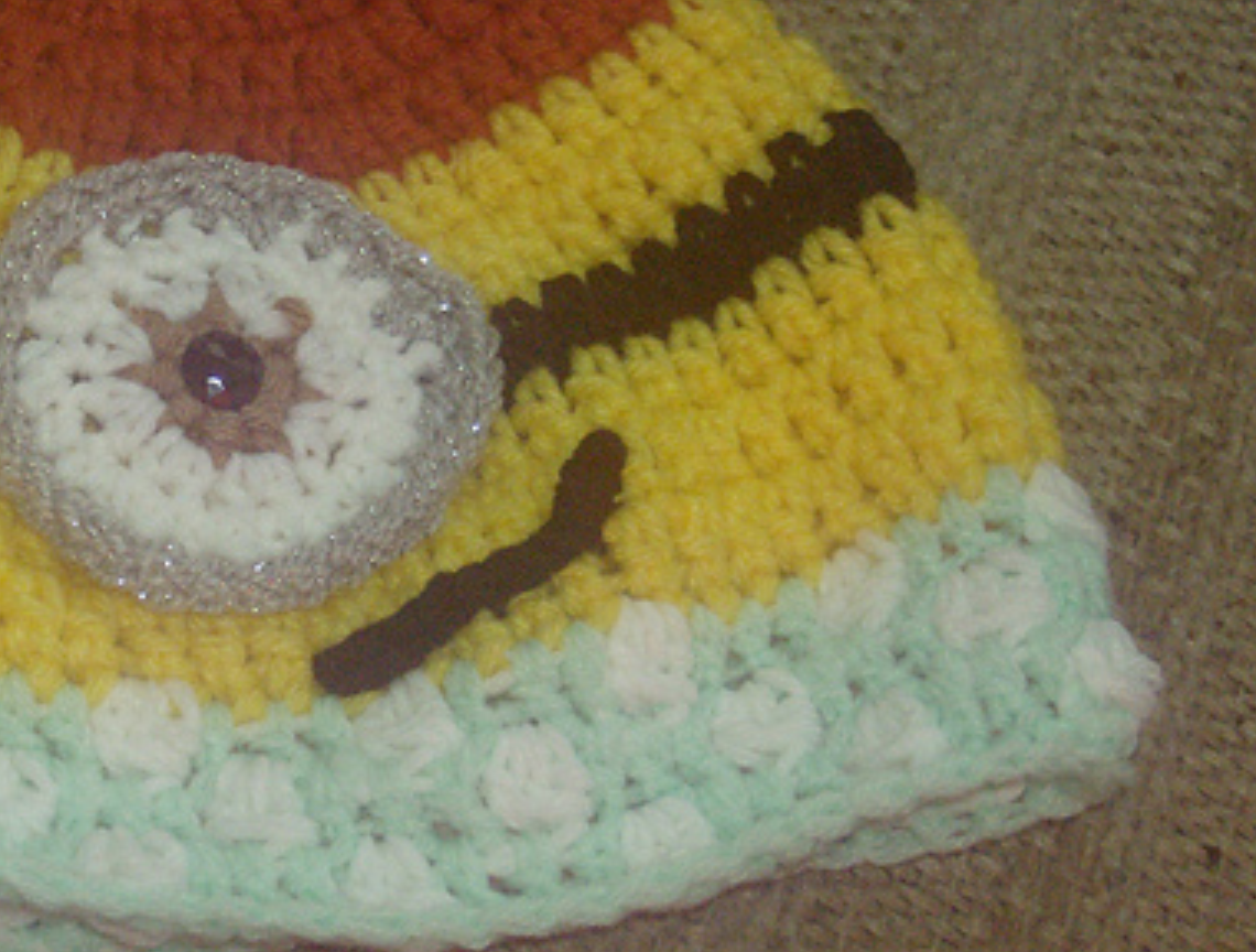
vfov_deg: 12.6
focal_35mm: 118
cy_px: 215
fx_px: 4298
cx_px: 235
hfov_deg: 16.5
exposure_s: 1/91.3
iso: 200
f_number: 3.7
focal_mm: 11.6
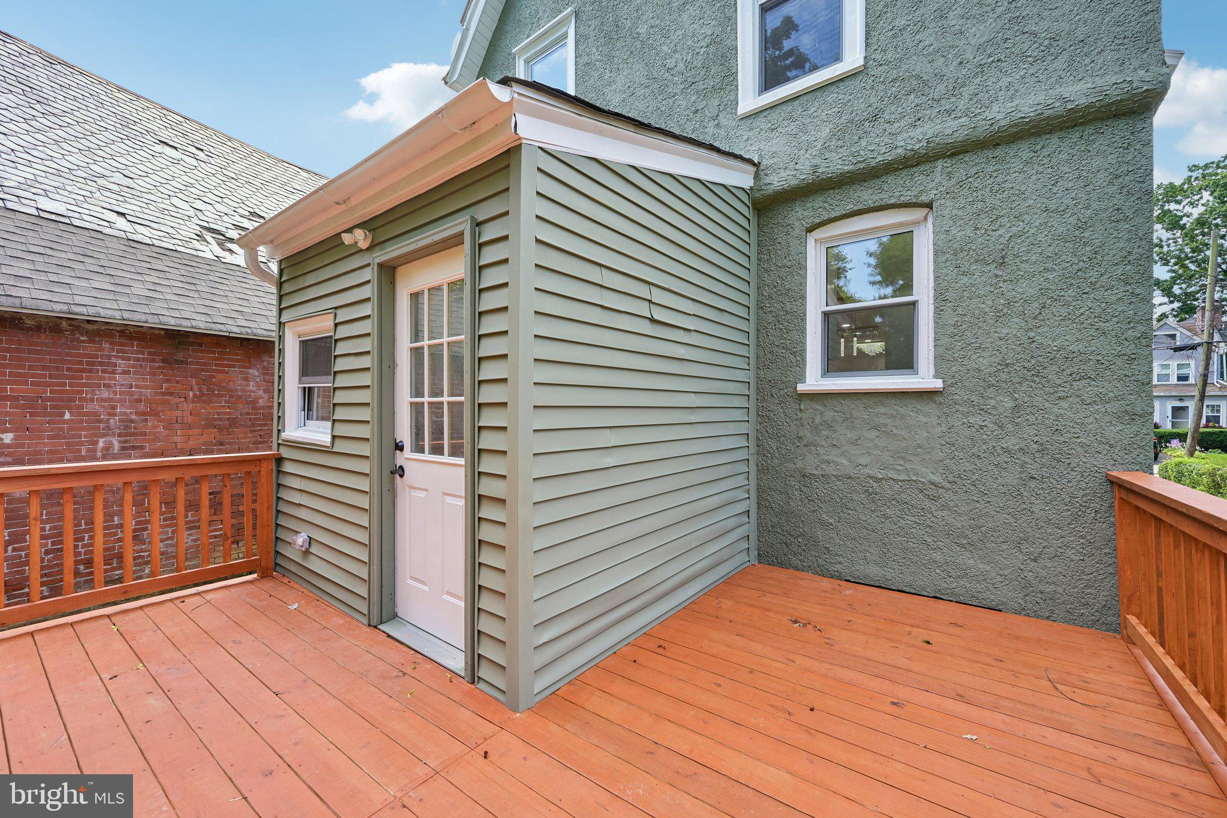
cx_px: 614
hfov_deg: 104.3
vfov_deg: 81.2
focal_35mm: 14
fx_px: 477
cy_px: 409
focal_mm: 14
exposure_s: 1/30
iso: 100
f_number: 8
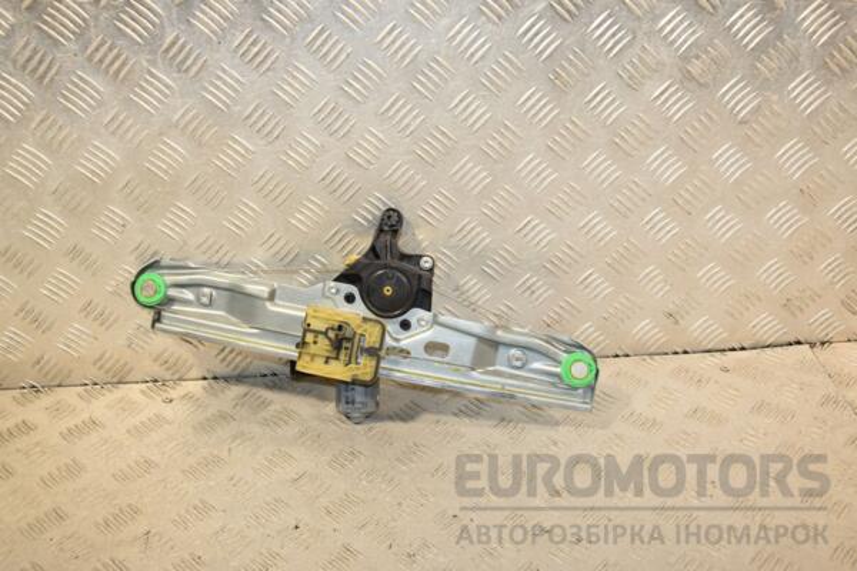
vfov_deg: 34.2
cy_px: 286
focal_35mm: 39
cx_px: 428
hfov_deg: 49.6
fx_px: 928
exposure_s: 1/200
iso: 800
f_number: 6.3
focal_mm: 26
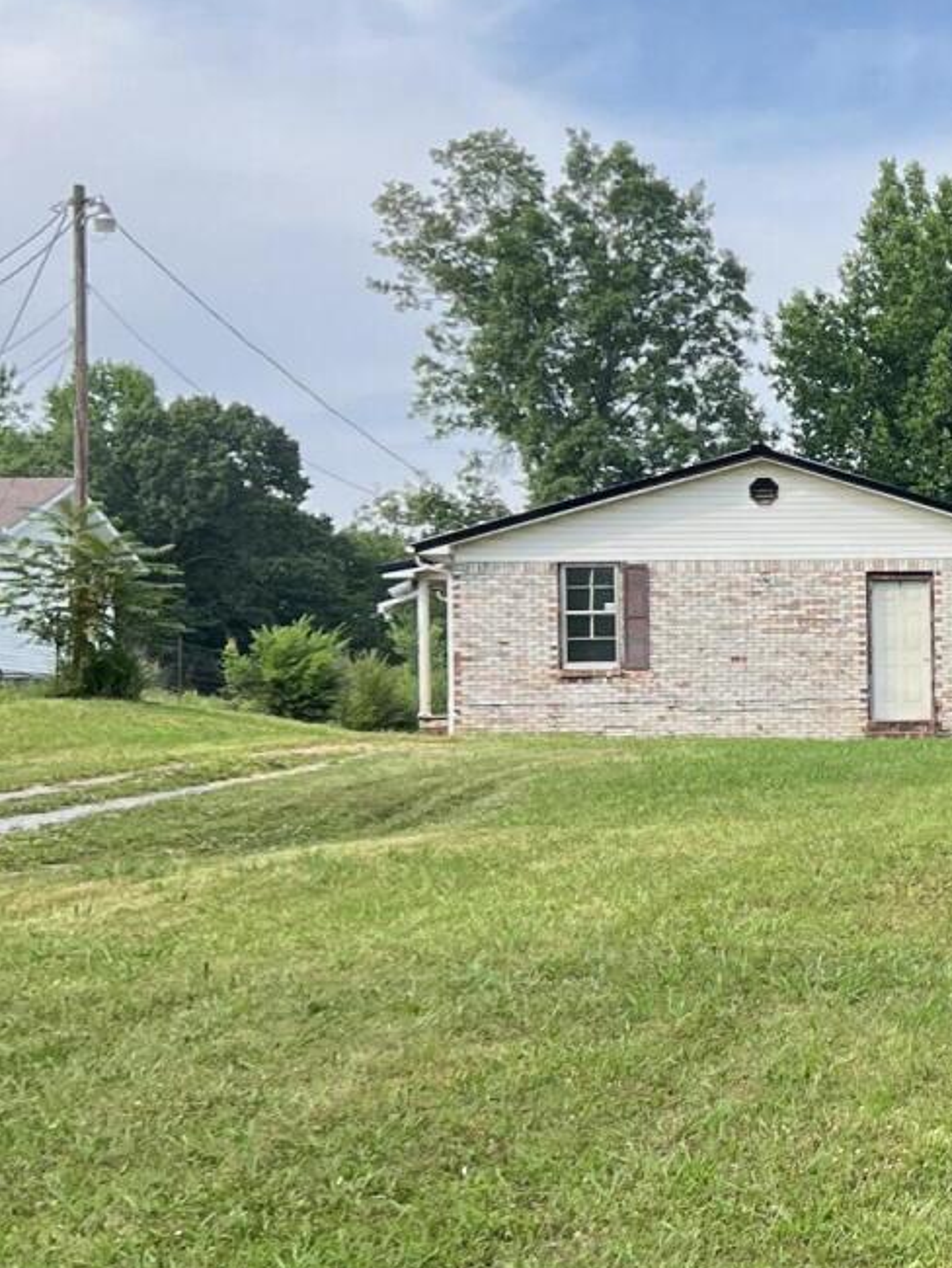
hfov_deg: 16.7
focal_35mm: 80
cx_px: 1430
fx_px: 2932
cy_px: 716
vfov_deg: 24.4
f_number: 1.5
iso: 50
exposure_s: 1/833
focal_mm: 5.7
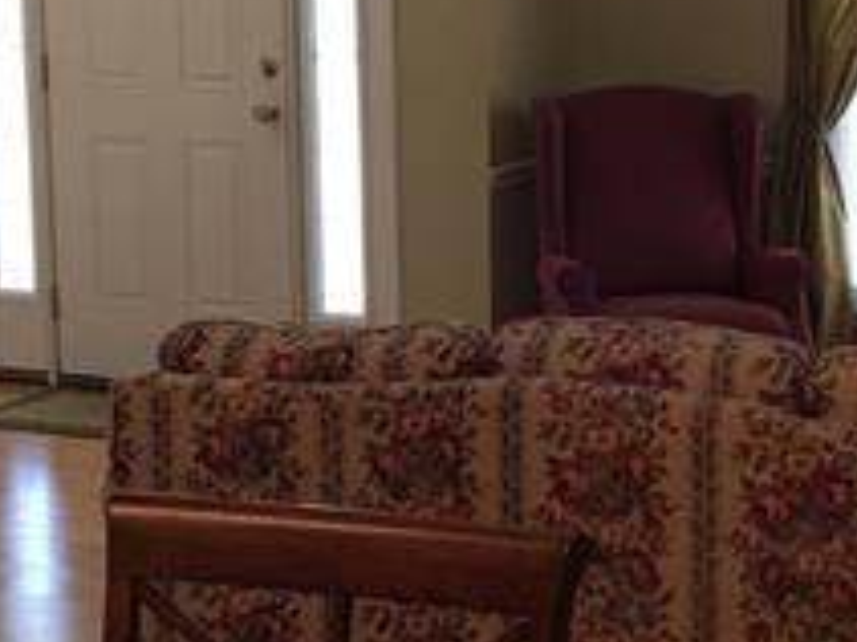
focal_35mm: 88
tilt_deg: -8.1
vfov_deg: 16.8
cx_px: 731
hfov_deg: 21.9
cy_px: 260
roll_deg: -0.1
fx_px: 2177
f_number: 2.2
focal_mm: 4.15
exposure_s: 1/15
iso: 25
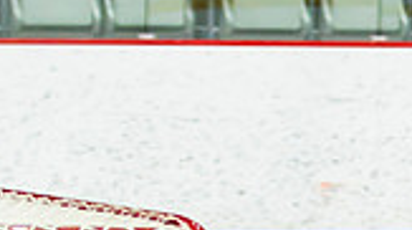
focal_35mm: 491
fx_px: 5354
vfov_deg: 2.5
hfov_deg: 4.4
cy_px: 419
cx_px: 800
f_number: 3.2
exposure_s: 1/640
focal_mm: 70
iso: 500
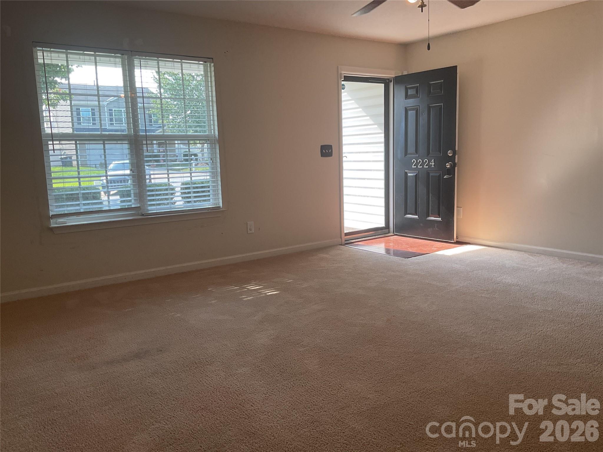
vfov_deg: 48.2
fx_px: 505
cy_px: 226
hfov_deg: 61.7
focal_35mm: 29
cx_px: 302
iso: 25
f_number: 1.8
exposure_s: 1/120
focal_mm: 3
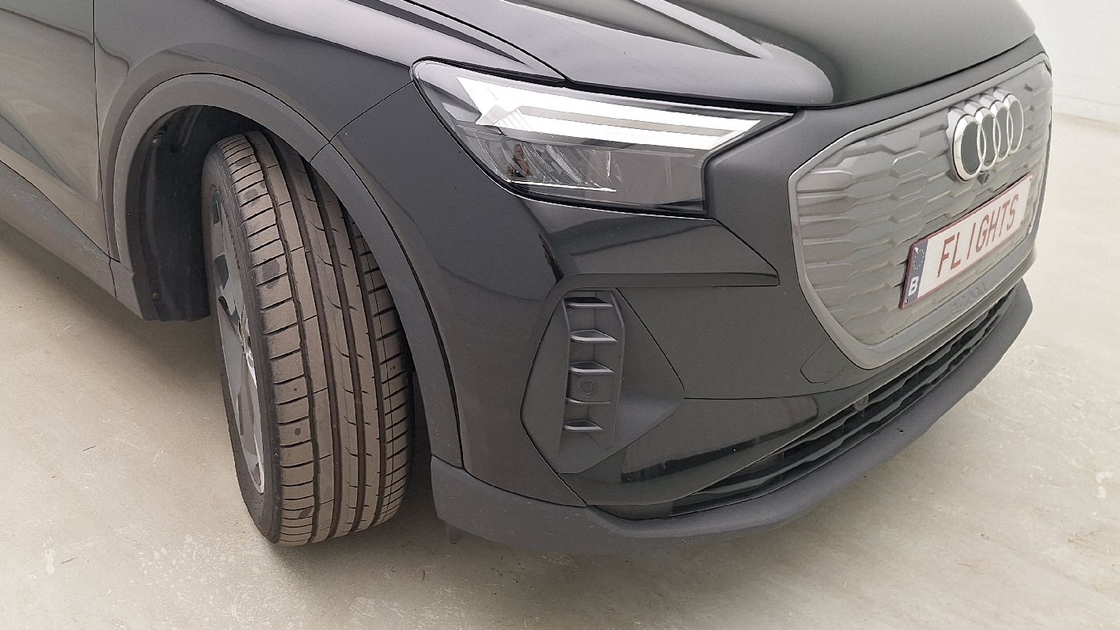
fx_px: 1010
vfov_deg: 33.5
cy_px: 112
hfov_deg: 57.2
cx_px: 412
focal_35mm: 34
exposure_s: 1/100
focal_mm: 5.54
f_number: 1.8
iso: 50
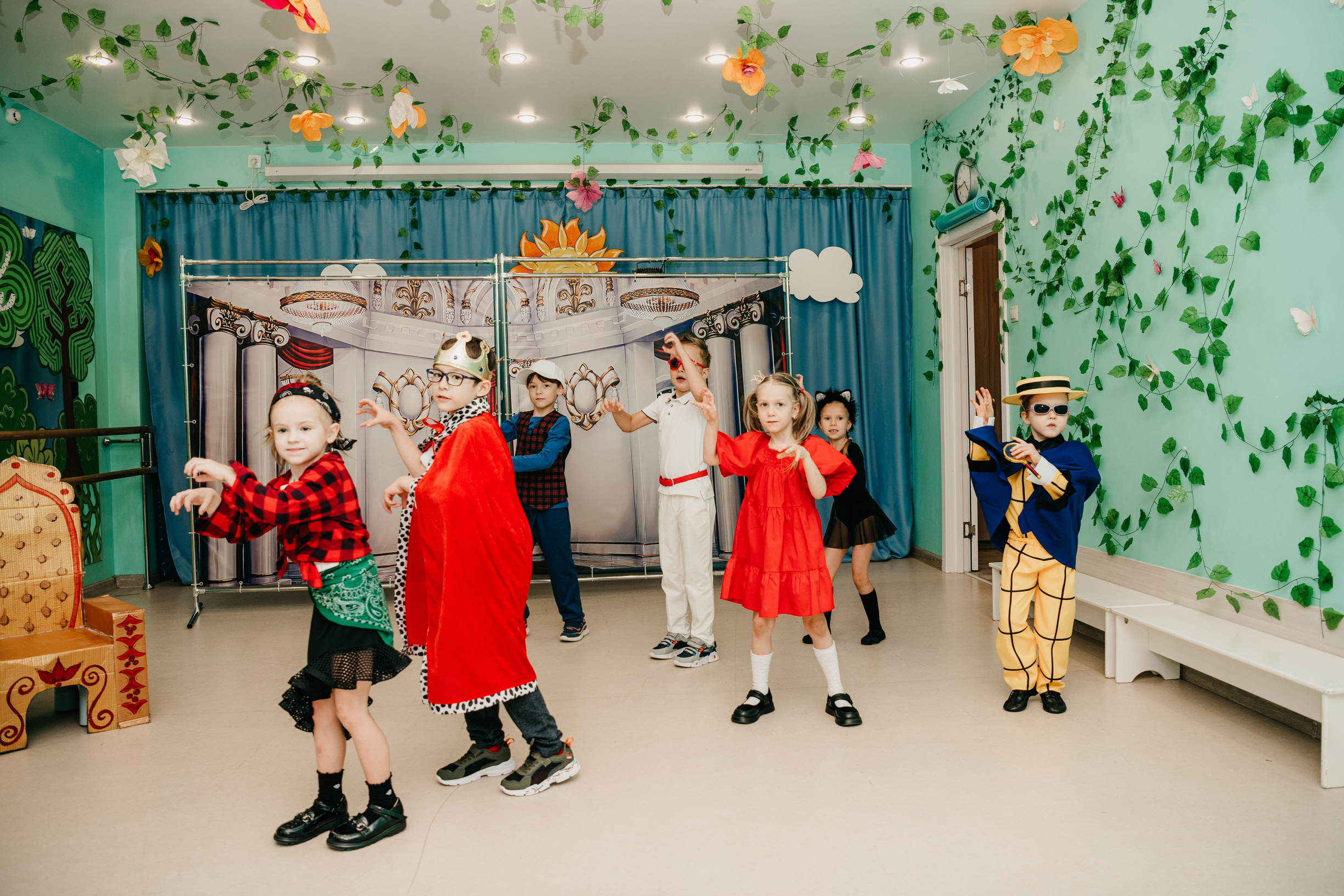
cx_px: 675
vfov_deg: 51.3
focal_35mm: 25
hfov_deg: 71.5
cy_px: 434
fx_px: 933
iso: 200
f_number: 4
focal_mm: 24
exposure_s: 1/160
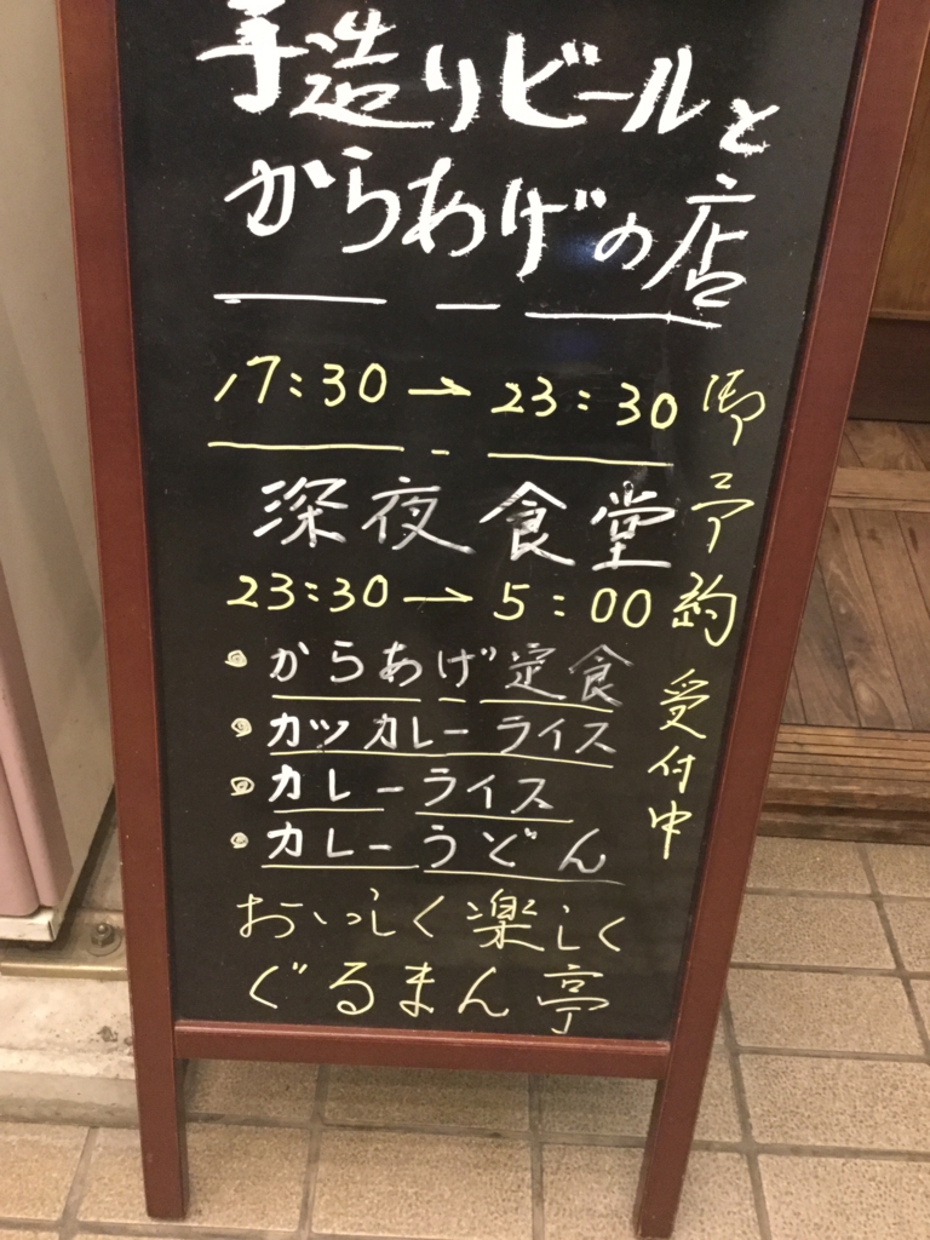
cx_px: 465
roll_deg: -3.0
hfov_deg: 45.4
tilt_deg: -36.7
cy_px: 620
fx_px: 1110
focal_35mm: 31
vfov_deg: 58.4
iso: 250
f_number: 2.4
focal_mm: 3.3
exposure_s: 1/15
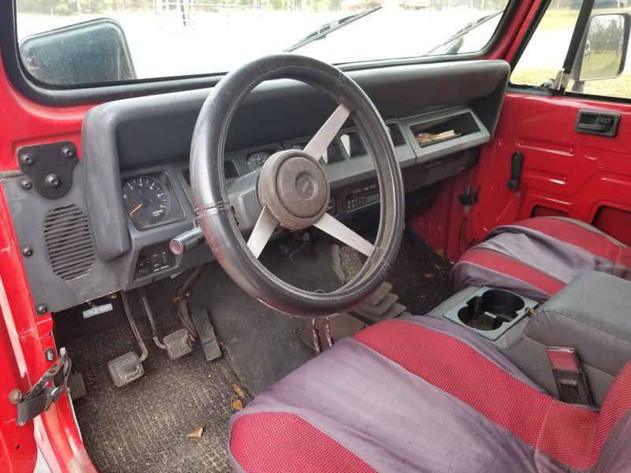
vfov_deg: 53.1
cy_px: 236
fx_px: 474
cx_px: 316
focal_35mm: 26
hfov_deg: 67.3
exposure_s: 1/101
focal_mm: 4.25
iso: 50
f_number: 1.7
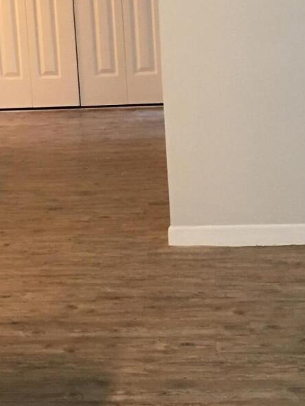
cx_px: 92
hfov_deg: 15.1
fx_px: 1151
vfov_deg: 19.9
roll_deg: +3.0
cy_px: 108
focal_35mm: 98
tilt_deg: -9.2
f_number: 2.2
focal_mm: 4.15
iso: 50
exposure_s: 1/15
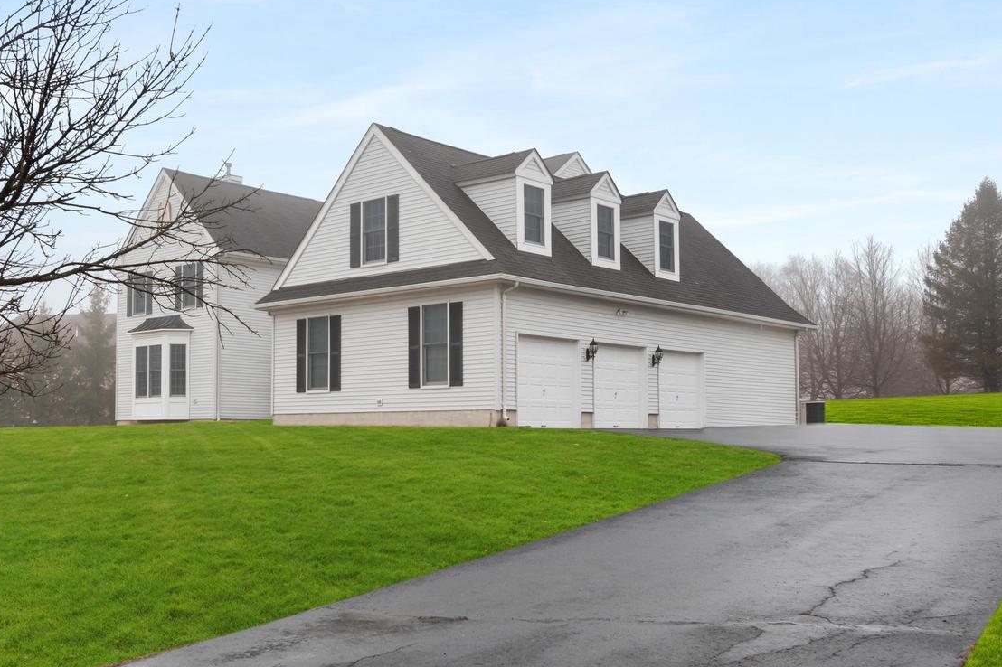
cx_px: 396
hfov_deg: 49.2
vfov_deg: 34.2
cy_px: 363
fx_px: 1085
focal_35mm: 39
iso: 640
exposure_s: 1/8
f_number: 9
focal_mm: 20
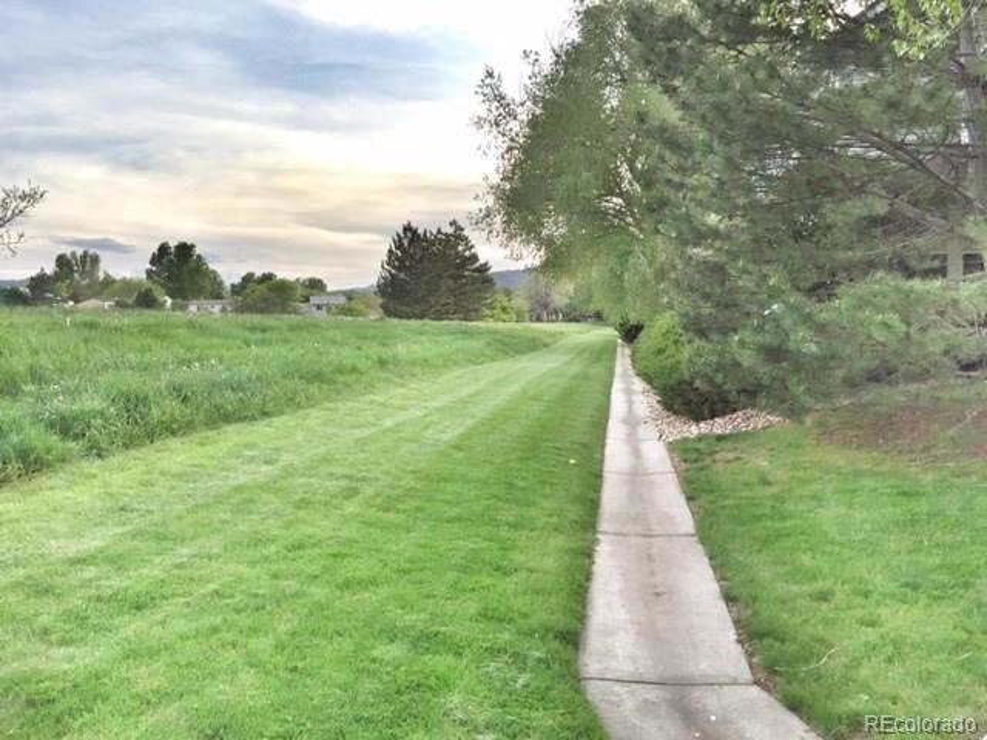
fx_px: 827
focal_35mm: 29
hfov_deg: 61.7
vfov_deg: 48.2
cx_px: 494
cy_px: 370
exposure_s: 1/476
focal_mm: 4.15
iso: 32
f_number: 2.2
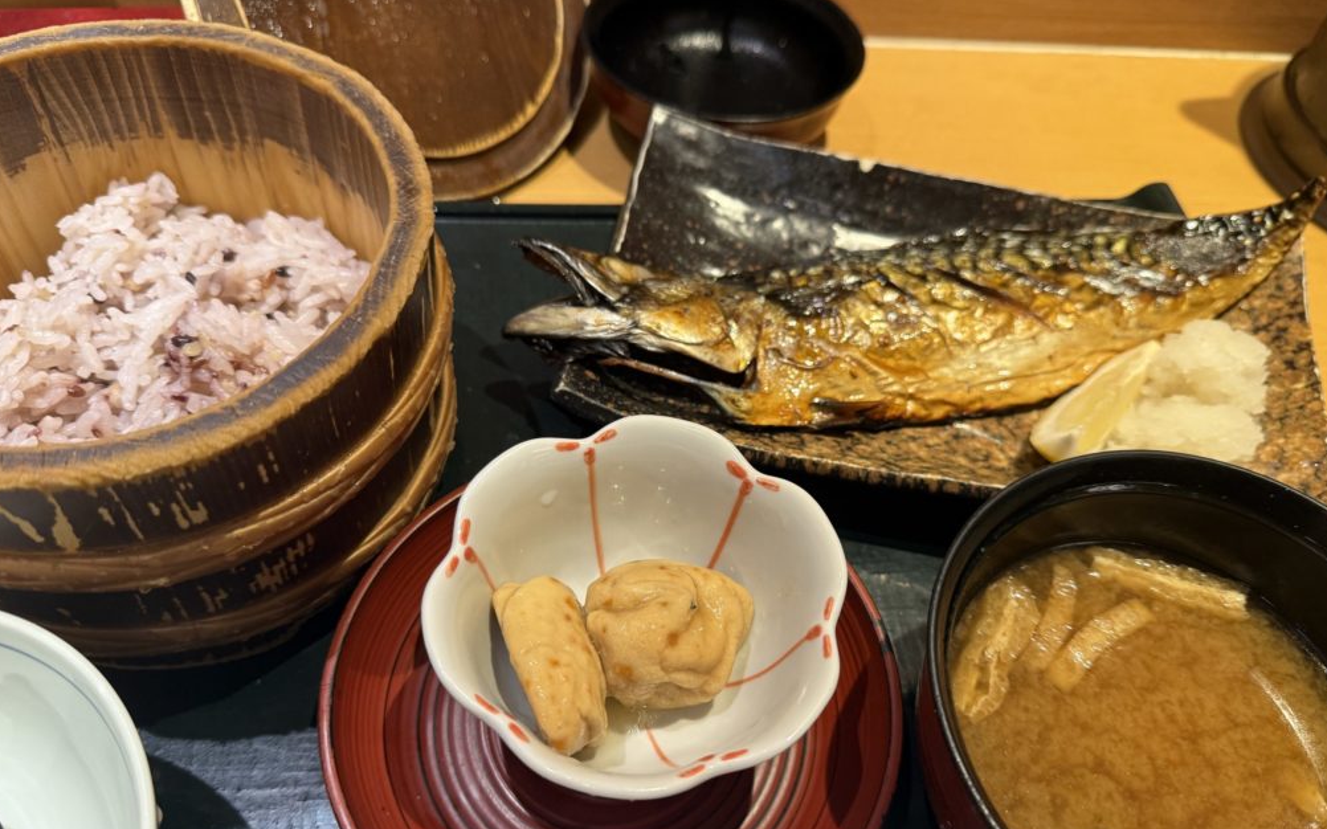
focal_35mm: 26
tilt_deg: -52.8
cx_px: 669
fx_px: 940
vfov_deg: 47.5
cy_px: 461
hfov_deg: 70.4
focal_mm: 6.76
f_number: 1.78
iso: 250
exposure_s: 1/60
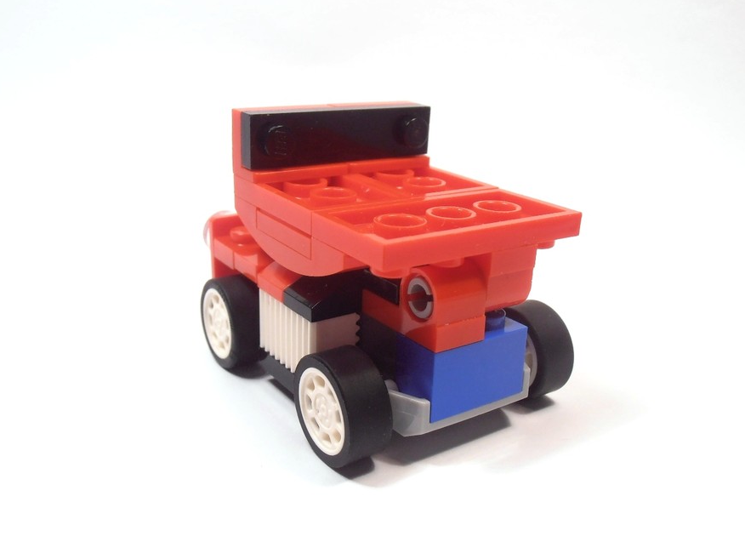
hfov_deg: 49.0
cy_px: 279
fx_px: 818
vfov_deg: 37.7
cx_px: 371
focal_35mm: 38
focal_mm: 6.61
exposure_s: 1/40
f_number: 3.9
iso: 80
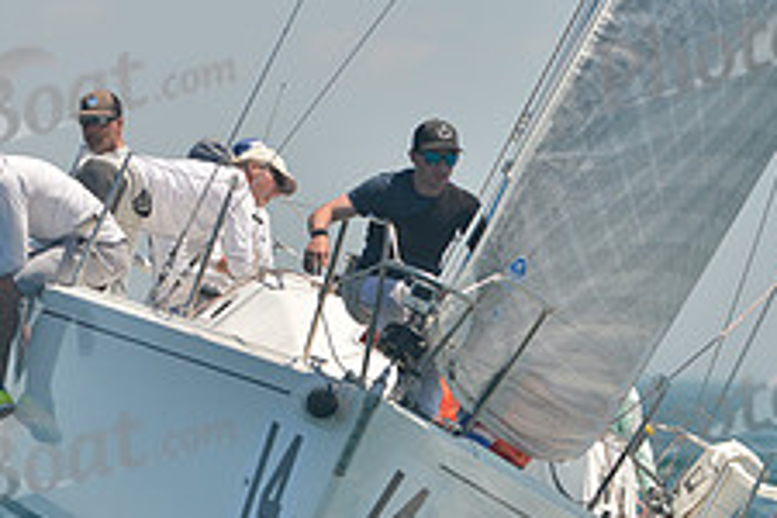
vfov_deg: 2.4
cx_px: 418
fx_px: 12237
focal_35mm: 567
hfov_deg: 3.6
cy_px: 250
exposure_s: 1/1000
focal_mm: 220
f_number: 8
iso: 280
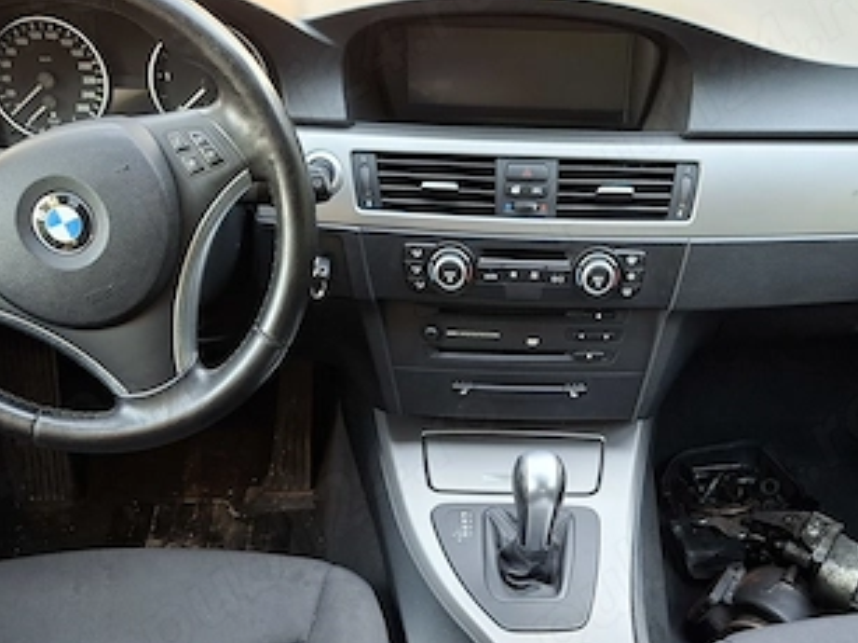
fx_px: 1115
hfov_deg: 41.9
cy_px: 554
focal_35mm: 45
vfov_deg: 31.0
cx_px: 514
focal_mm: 5.54
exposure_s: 1/33
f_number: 1.8
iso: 400
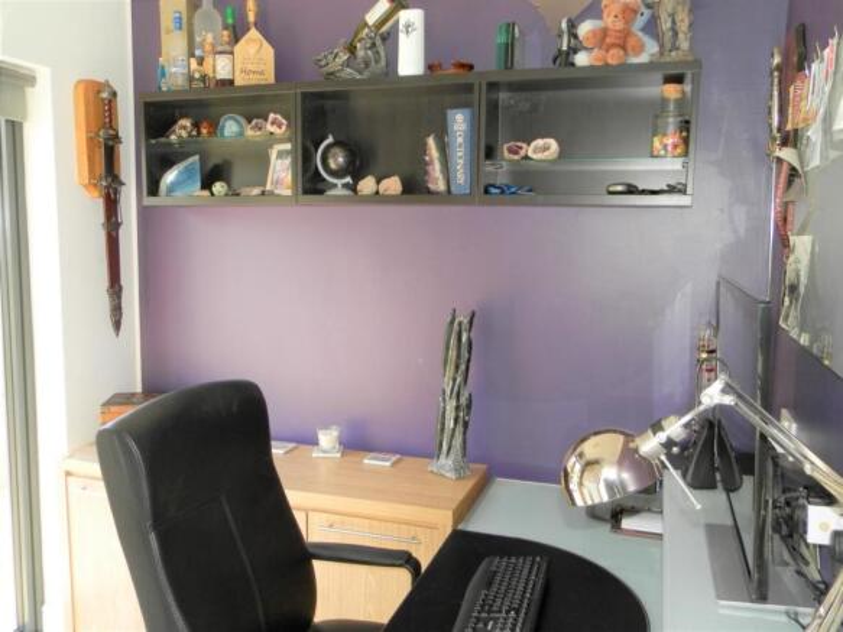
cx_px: 422
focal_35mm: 28
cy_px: 316
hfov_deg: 63.5
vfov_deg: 49.7
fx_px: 682
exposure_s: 1/30
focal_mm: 5
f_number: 3.2
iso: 100
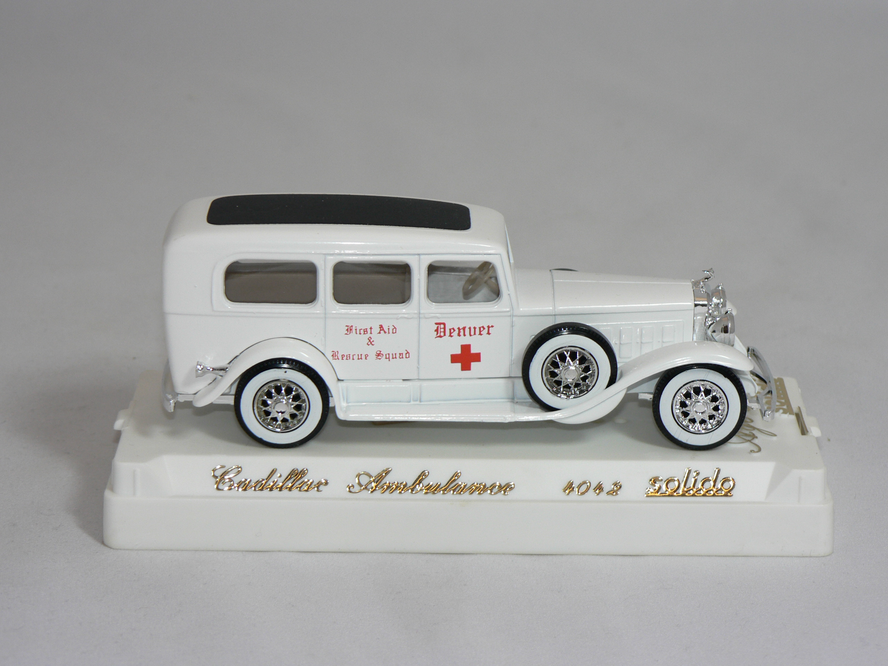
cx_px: 444
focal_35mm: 112
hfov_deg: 17.6
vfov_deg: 13.2
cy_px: 333
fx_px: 2873
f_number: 3.2
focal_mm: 18.6
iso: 80
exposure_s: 1/60
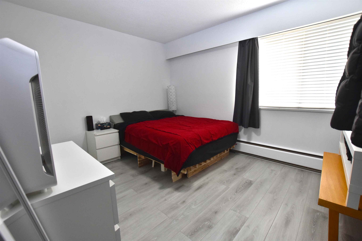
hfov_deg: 100.4
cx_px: 181
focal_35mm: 15
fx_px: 151
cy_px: 120
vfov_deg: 77.3
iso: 800
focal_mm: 10
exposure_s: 1/125
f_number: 5.6
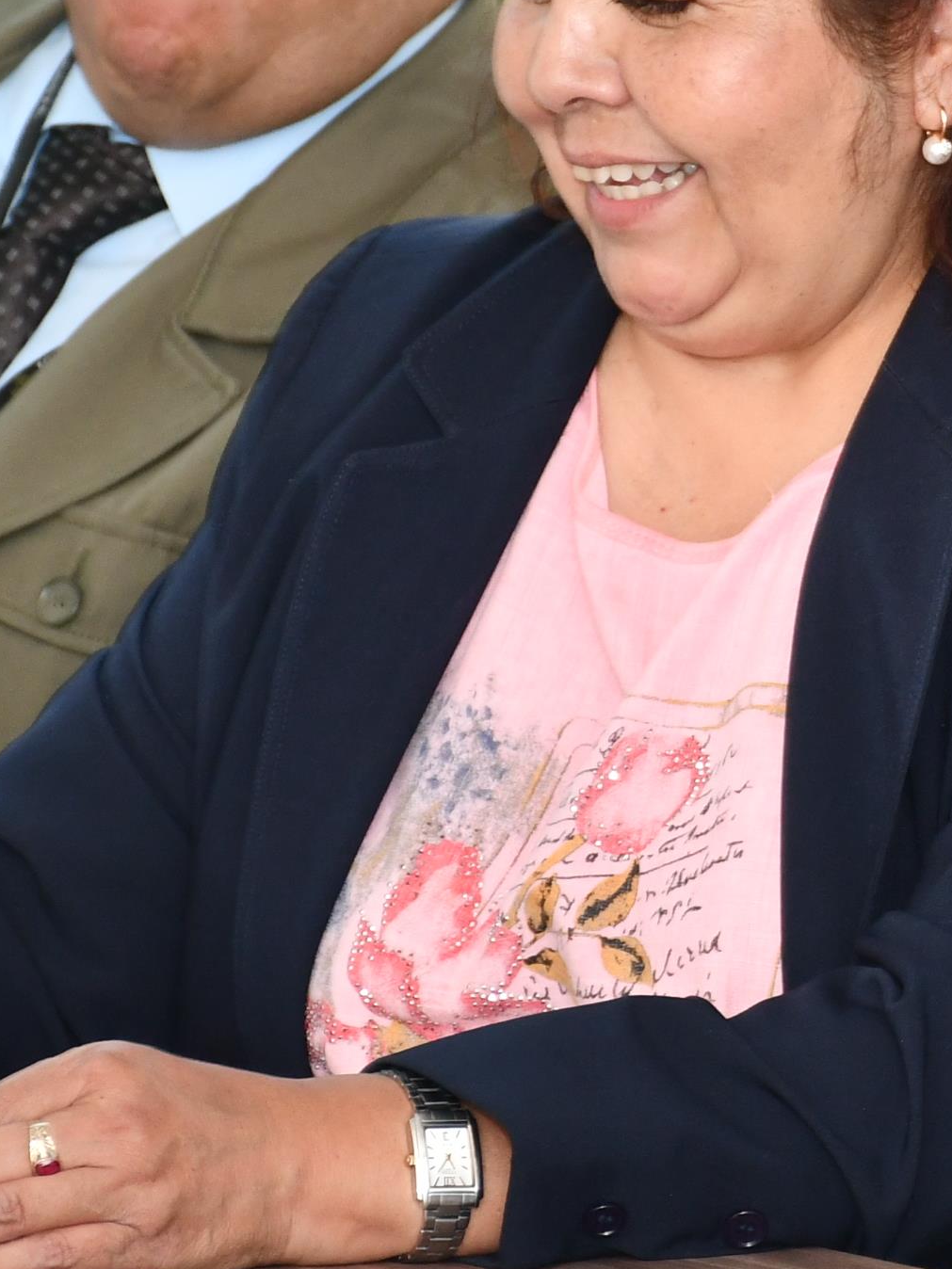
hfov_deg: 3.7
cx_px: 1222
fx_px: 14741
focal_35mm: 402
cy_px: 463
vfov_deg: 4.9
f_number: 5.6
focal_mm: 90
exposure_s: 1/50
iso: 640
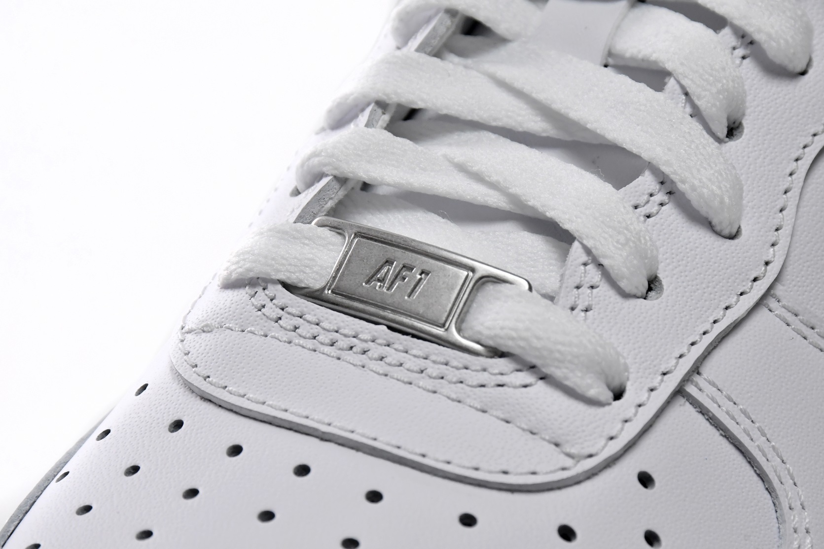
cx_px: 412
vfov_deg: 6.5
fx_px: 4806
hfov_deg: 9.8
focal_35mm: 210
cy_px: 274
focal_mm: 140
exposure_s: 1/125
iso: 1600
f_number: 14
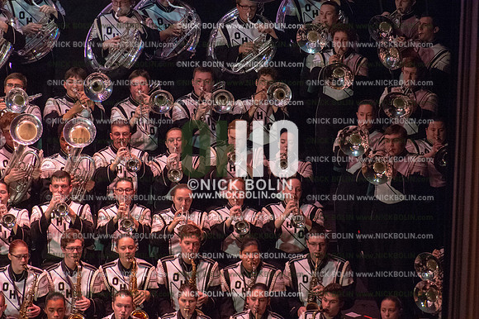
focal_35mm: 400
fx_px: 5319
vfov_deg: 3.4
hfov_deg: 5.2
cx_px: 240
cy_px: 160
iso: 8000
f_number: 5.6
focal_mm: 400
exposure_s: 1/200
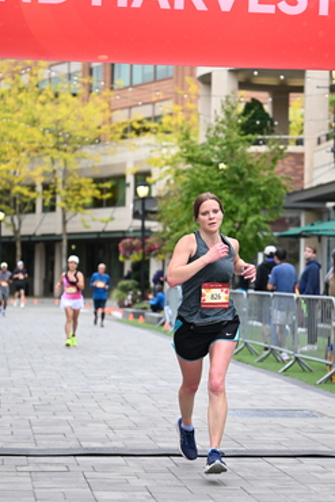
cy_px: 263
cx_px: 231
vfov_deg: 19.6
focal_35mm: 104
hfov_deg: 13.2
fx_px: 1450
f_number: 2.8
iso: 640
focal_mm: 70
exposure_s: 1/2000
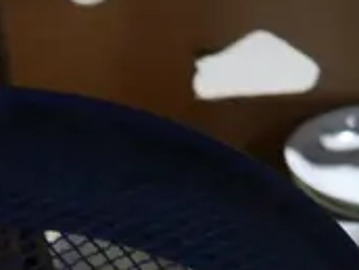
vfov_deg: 6.8
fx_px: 2105
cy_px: 734
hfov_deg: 9.7
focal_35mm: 203
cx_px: 2
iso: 800
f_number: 4
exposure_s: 1/60
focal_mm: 17
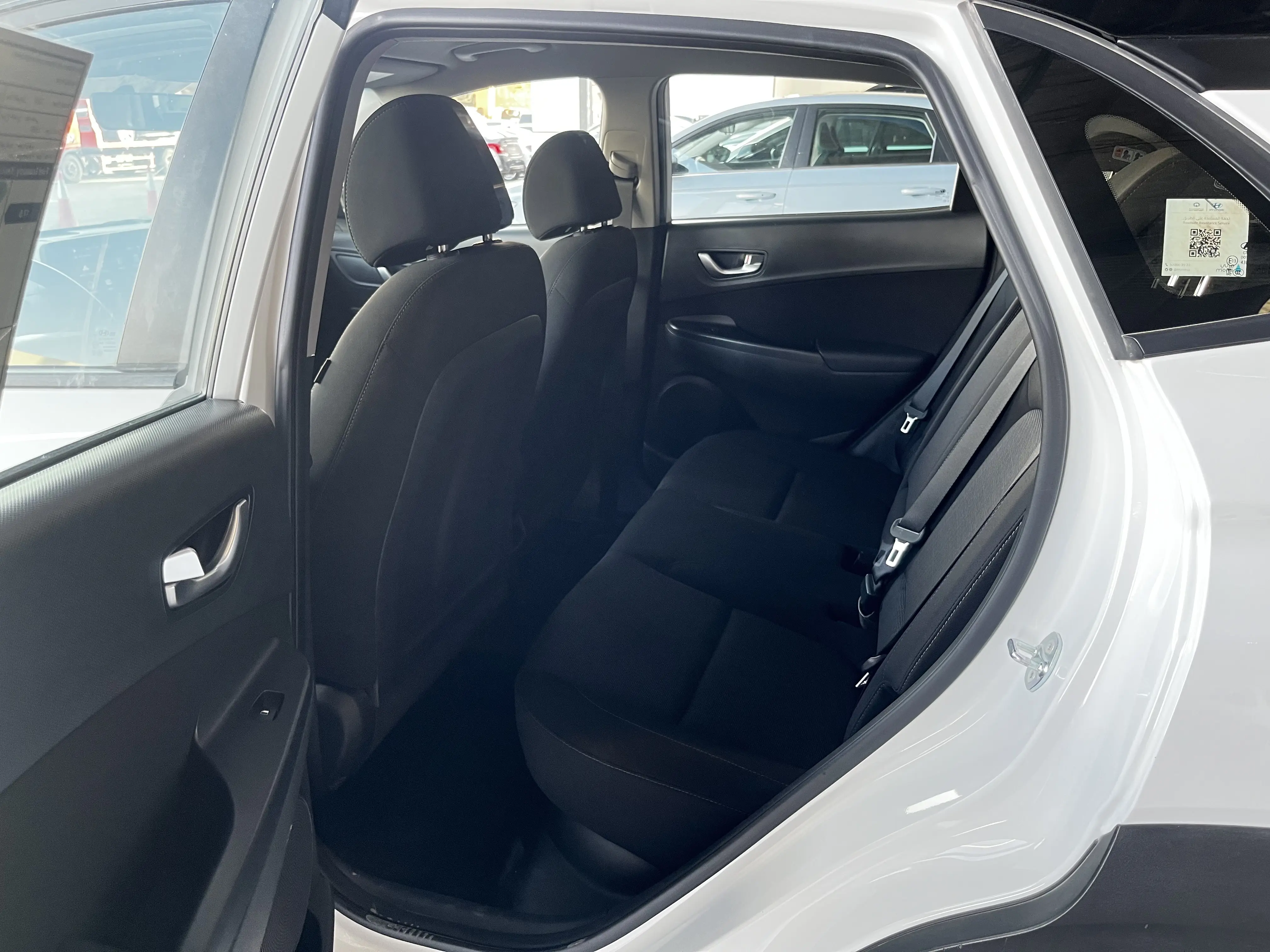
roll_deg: -0.6
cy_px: 476
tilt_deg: -20.6
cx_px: 635
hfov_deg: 67.3
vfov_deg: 53.1
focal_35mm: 26
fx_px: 954
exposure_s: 1/85
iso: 125
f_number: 1.6
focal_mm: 5.1
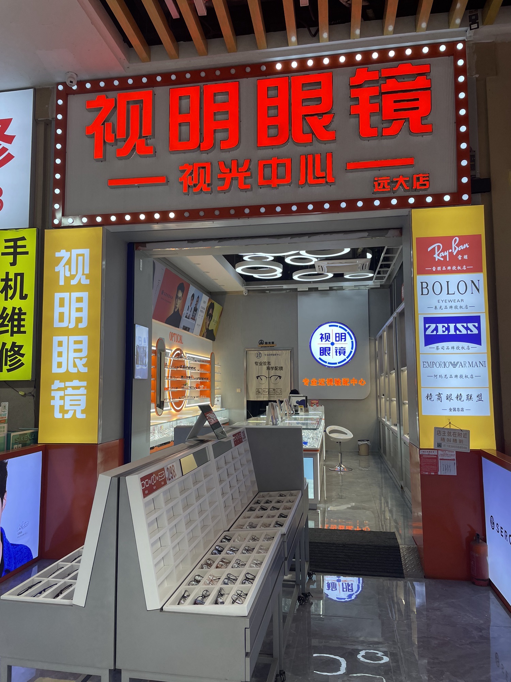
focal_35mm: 26
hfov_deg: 53.1
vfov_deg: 67.3
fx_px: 512
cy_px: 341
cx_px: 256
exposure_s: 1/126
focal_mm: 4.2
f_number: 1.6
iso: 32
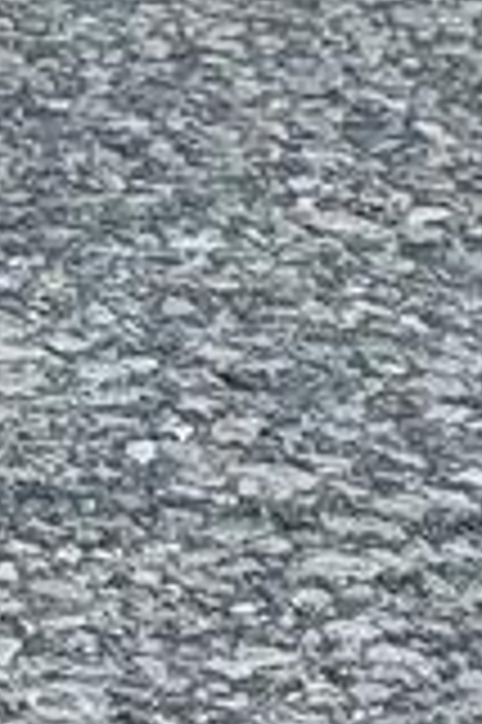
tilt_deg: -7.2
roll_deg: -2.6
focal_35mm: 397
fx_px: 7990
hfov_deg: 3.4
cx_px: -437
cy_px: -1313
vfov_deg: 5.0
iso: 64
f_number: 1.78
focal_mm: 6.76
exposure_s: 1/832
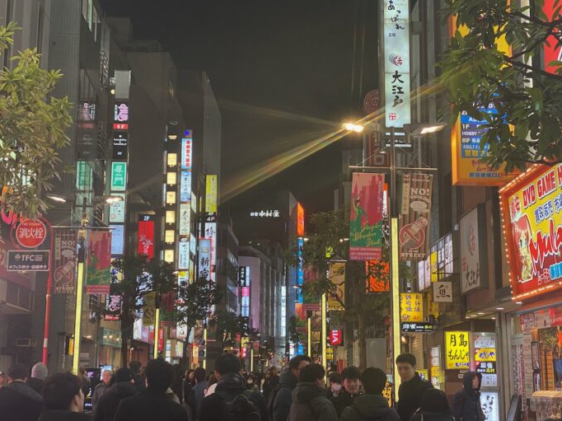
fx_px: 990
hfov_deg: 31.7
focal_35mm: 61
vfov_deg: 24.0
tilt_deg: +10.8
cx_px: 305
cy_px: 188
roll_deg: -0.2
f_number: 2
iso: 80
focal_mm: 6
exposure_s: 1/50
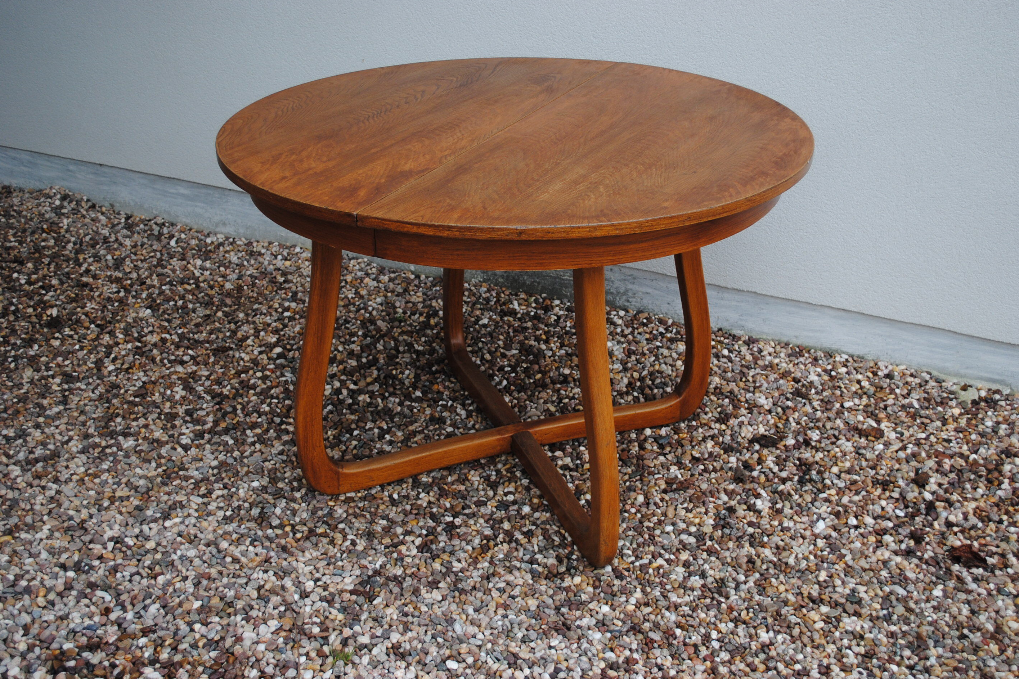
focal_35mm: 40
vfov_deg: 33.4
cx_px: 515
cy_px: 336
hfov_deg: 48.5
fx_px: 1132
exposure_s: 1/80
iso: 200
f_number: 4.5
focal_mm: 26
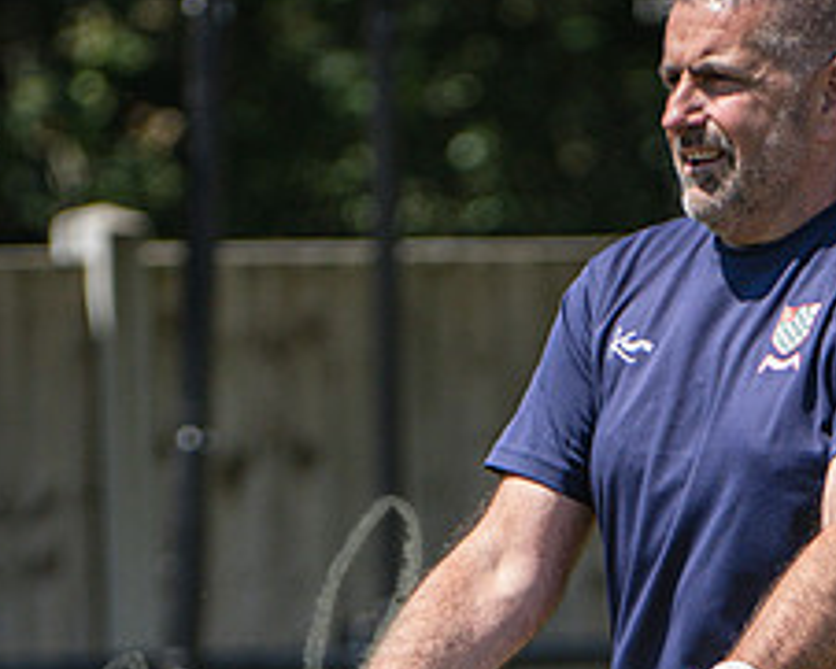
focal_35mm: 1685
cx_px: 660
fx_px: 41709
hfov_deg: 1.1
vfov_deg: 0.9
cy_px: 754
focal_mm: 400
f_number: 4
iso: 400
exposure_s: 1/1600
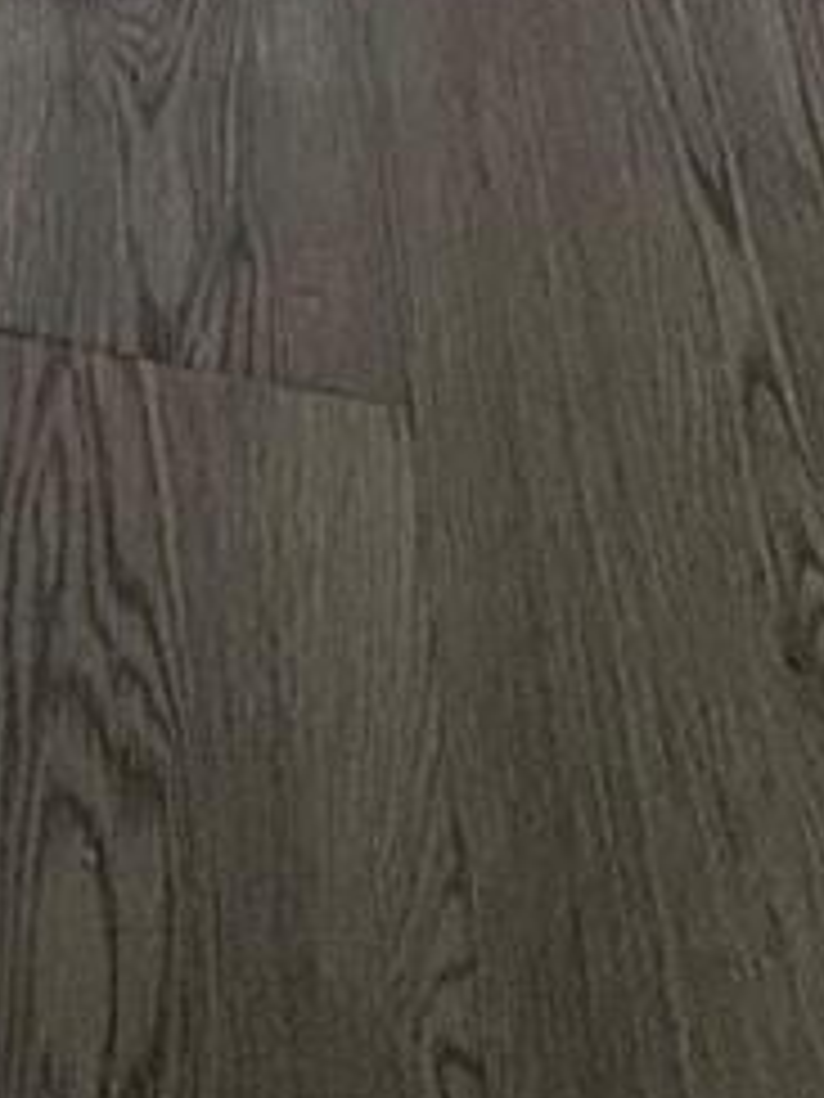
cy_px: -1935
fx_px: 2793
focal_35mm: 88
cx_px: -423
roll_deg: -0.9
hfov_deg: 15.4
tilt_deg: -4.9
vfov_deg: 12.6
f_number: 2.2
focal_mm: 2.22
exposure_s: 1/120
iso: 64
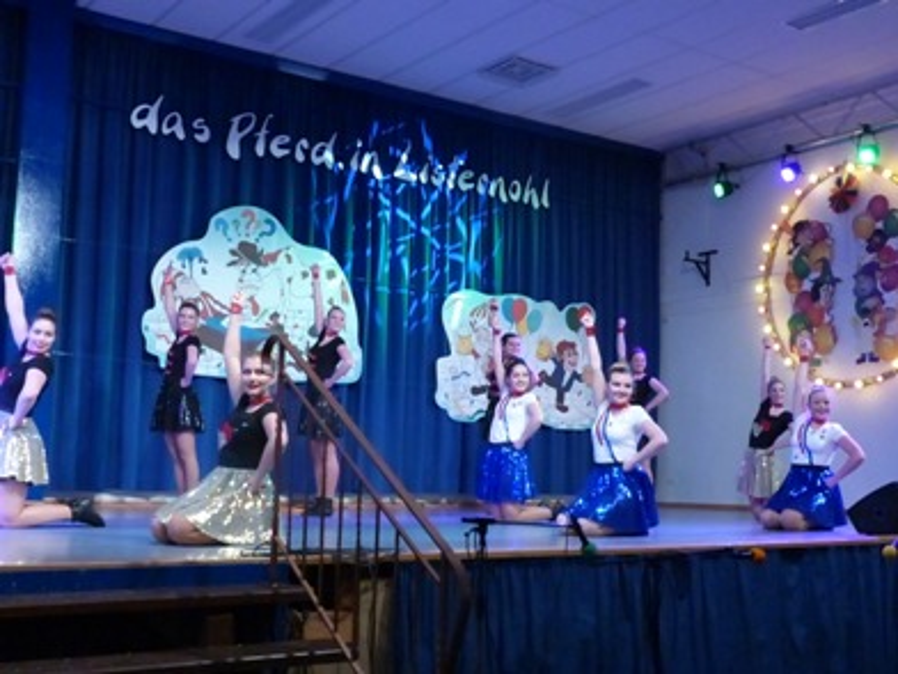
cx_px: 449
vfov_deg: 32.9
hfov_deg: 42.9
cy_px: 337
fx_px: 1141
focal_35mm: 44
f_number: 3.5
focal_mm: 7.8
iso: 1600
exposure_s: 1/100
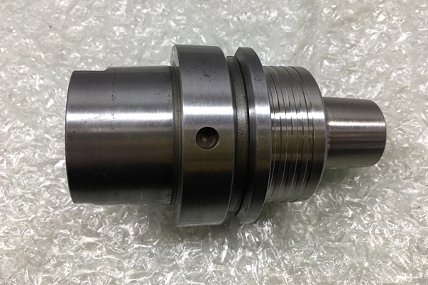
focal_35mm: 32
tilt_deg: -65.7
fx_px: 380
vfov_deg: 41.0
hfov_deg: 58.7
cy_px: 121
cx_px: 225
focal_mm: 4.15
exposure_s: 1/120
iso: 32
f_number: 2.2
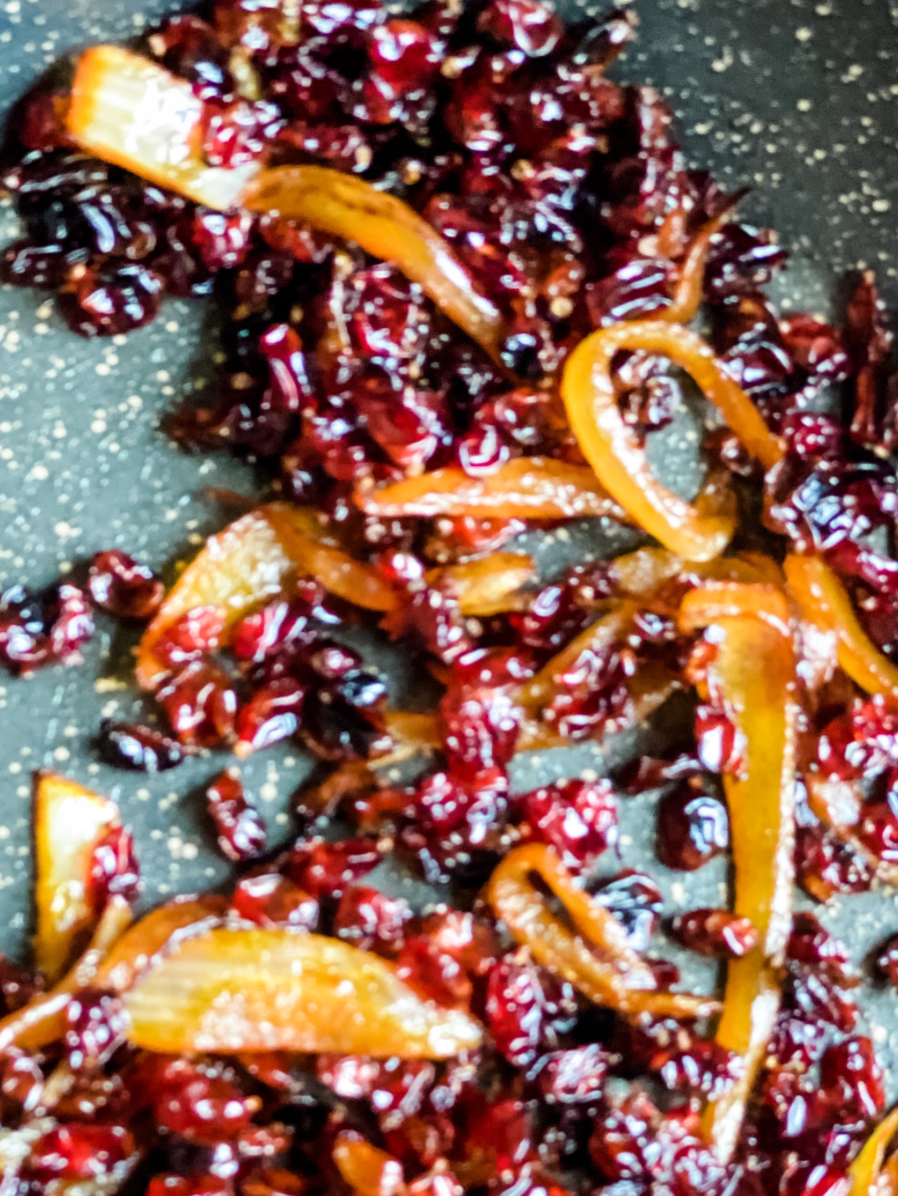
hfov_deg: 15.7
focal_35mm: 94
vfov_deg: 20.5
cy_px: 1046
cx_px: 409
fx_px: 3251
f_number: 2
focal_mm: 6
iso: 400
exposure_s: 1/15
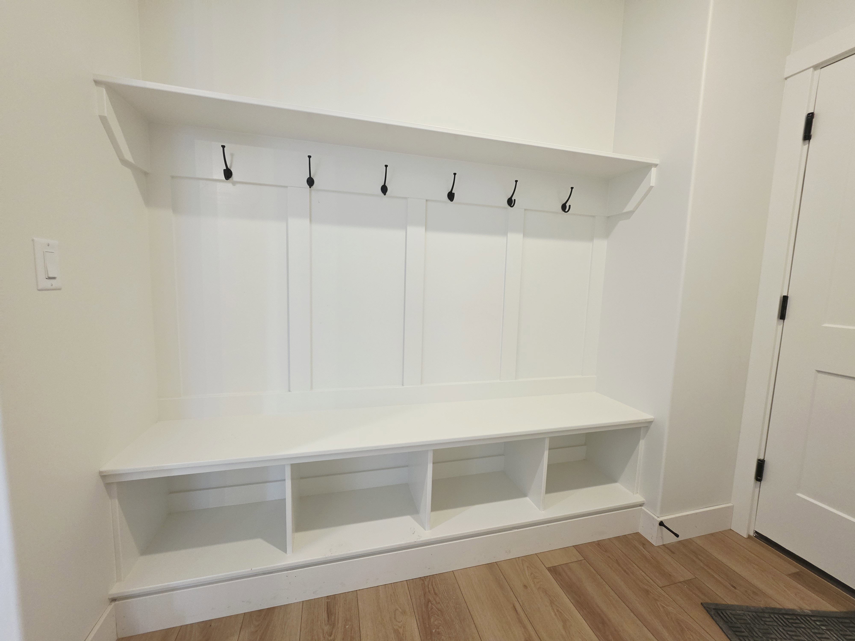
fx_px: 321
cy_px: 320
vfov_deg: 89.9
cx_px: 428
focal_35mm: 13
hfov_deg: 106.2
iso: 200
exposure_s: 1/120
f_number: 1.9
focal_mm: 2.2
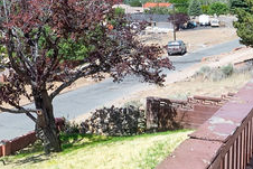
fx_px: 478
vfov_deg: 19.6
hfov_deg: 28.6
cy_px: 7
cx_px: 32
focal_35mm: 68
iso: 200
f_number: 7.1
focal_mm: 10
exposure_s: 1/400
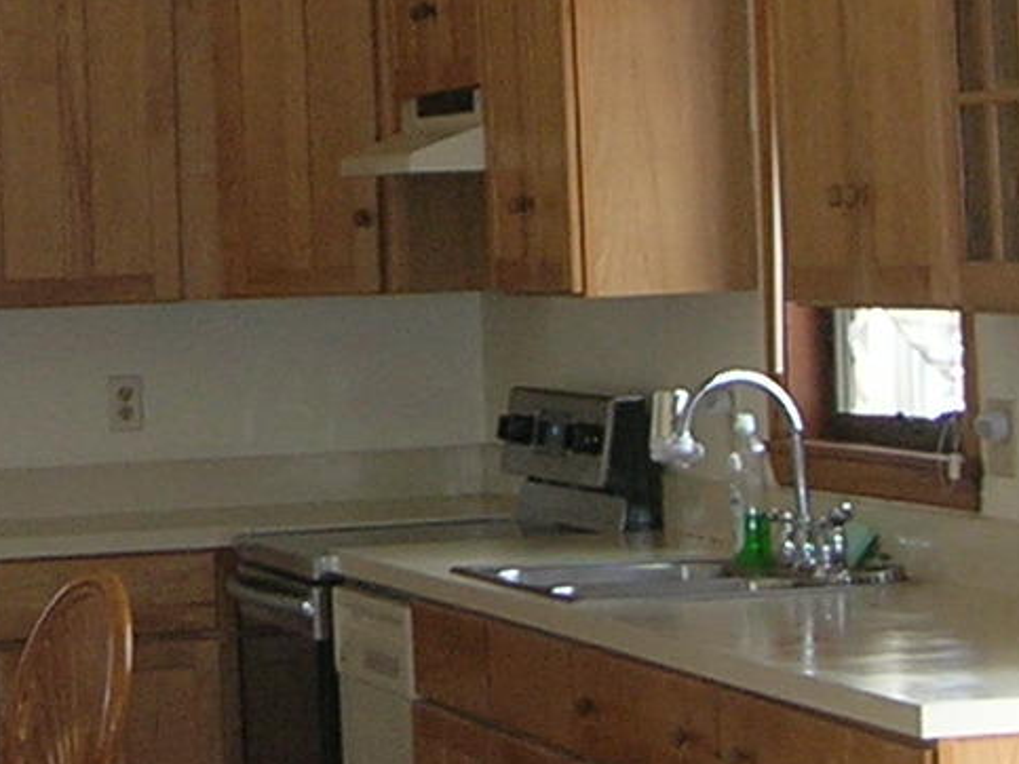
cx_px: 241
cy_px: -122
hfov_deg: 12.2
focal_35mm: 161
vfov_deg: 9.1
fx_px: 4738
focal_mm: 5.7
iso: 71
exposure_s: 1/56.2
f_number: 2.9
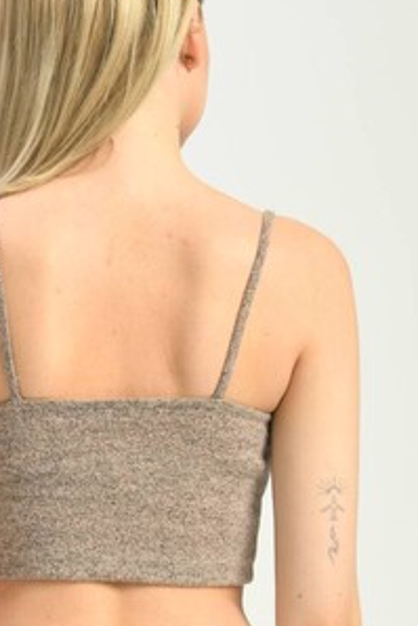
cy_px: 521
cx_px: 95
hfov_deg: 4.9
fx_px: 4905
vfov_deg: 7.3
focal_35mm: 282
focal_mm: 112
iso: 100
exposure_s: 1/160
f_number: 6.3
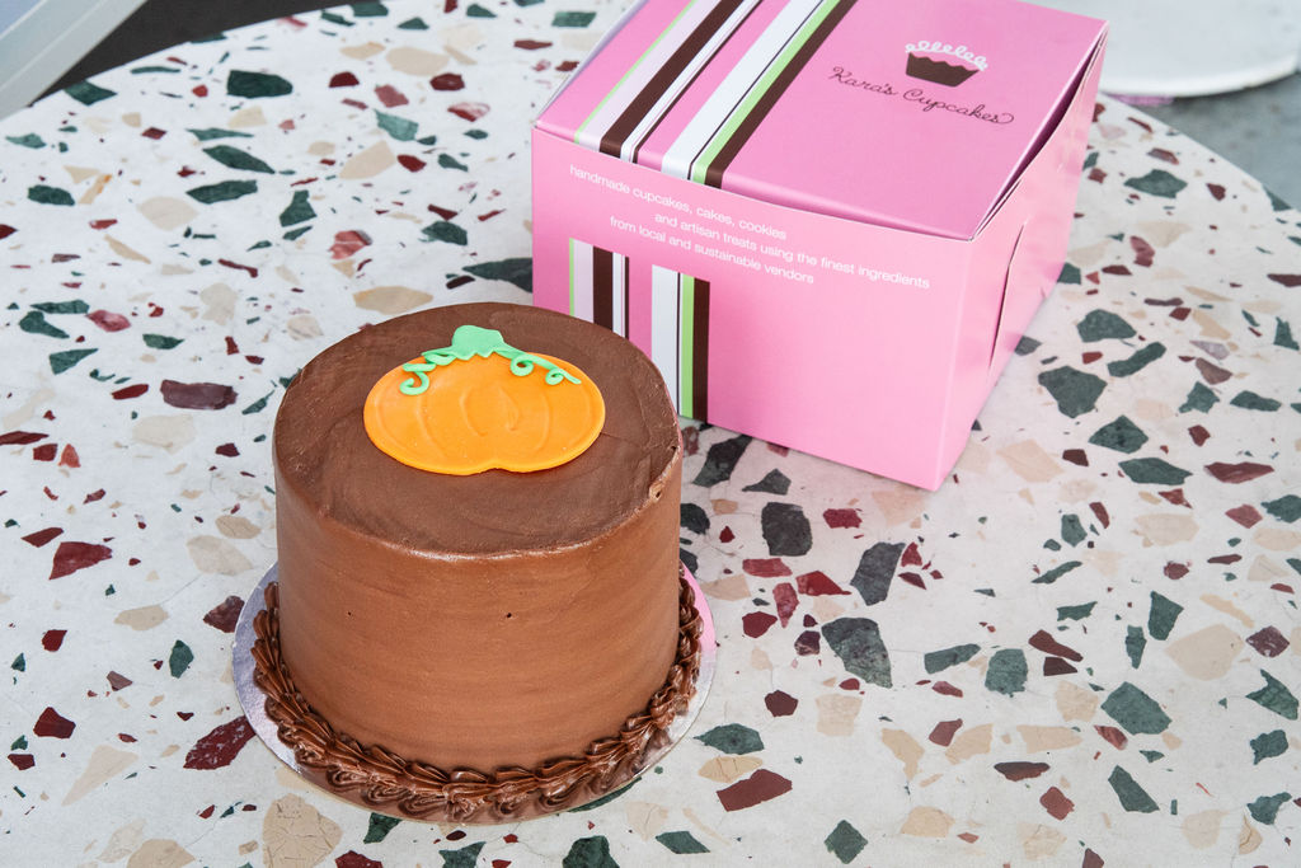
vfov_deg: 20.6
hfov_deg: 30.5
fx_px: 2385
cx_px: 650
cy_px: 434
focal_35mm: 66
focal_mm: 44
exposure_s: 1/200
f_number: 8
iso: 800
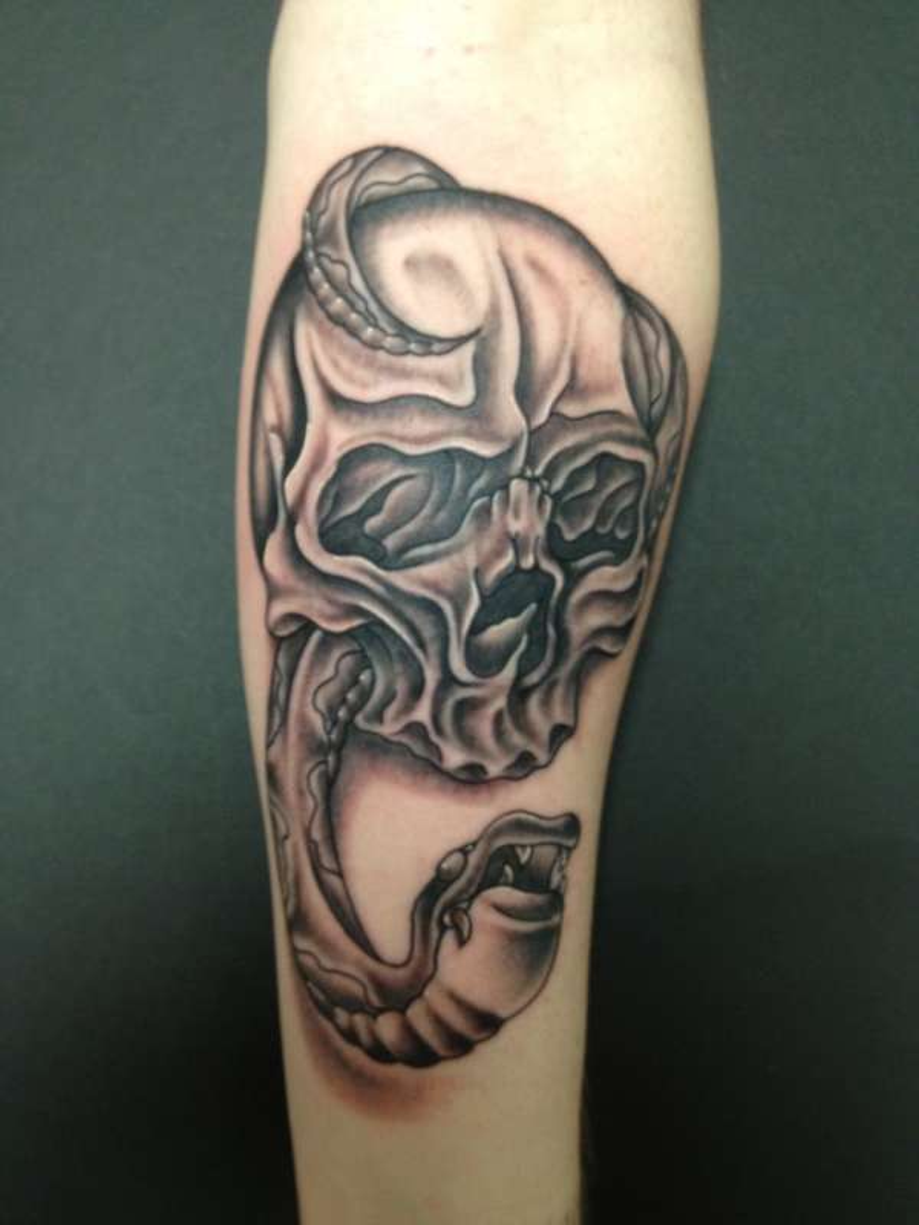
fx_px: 1239
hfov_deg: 40.7
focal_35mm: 35
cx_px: 460
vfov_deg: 52.6
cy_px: 612
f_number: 2.4
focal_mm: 4.28
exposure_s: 1/20
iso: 200
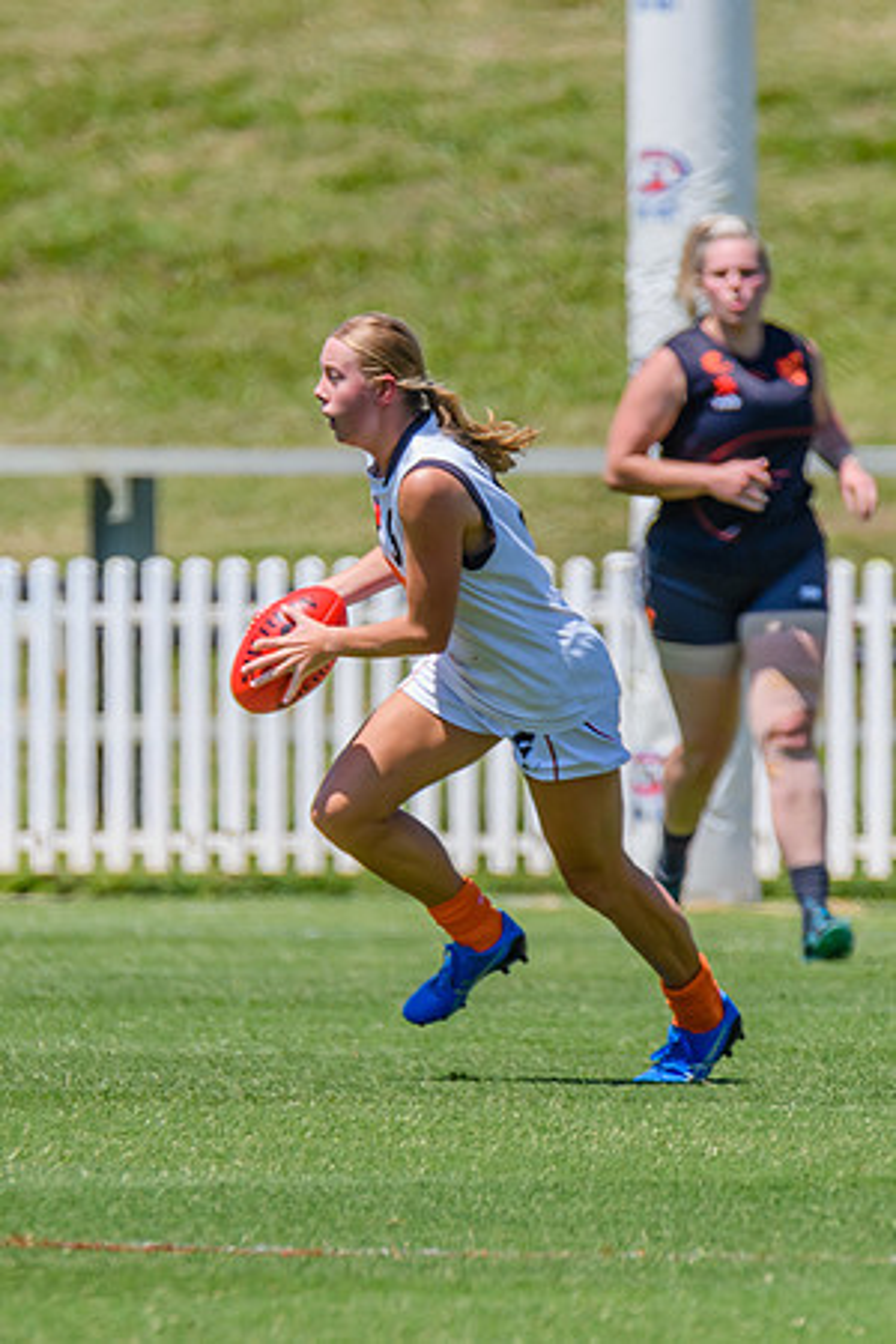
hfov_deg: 1.2
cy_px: 531
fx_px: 43531
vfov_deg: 1.8
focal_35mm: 1166
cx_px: 272
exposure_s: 1/2000
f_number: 9
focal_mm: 600
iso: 800
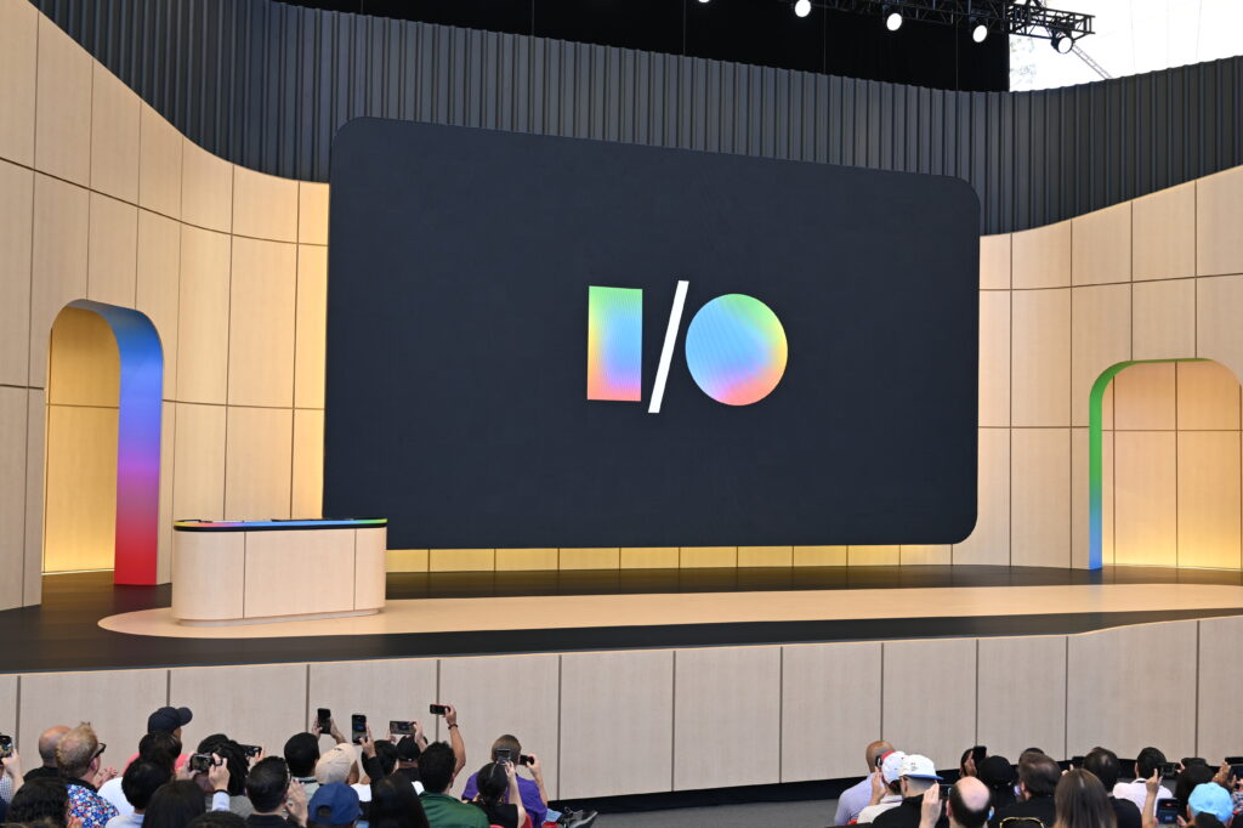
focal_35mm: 36
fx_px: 1243
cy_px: 414
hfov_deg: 53.1
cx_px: 622
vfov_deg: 36.8
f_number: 3.5
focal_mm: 24
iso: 100
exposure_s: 1/120
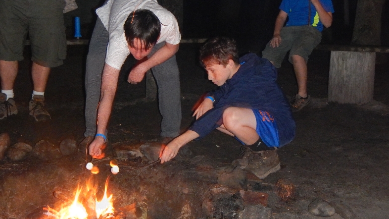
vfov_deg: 19.7
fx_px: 629
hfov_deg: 34.4
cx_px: 196
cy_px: 103
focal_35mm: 61
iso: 1600
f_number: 4.1
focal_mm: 9.9
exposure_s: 1/30
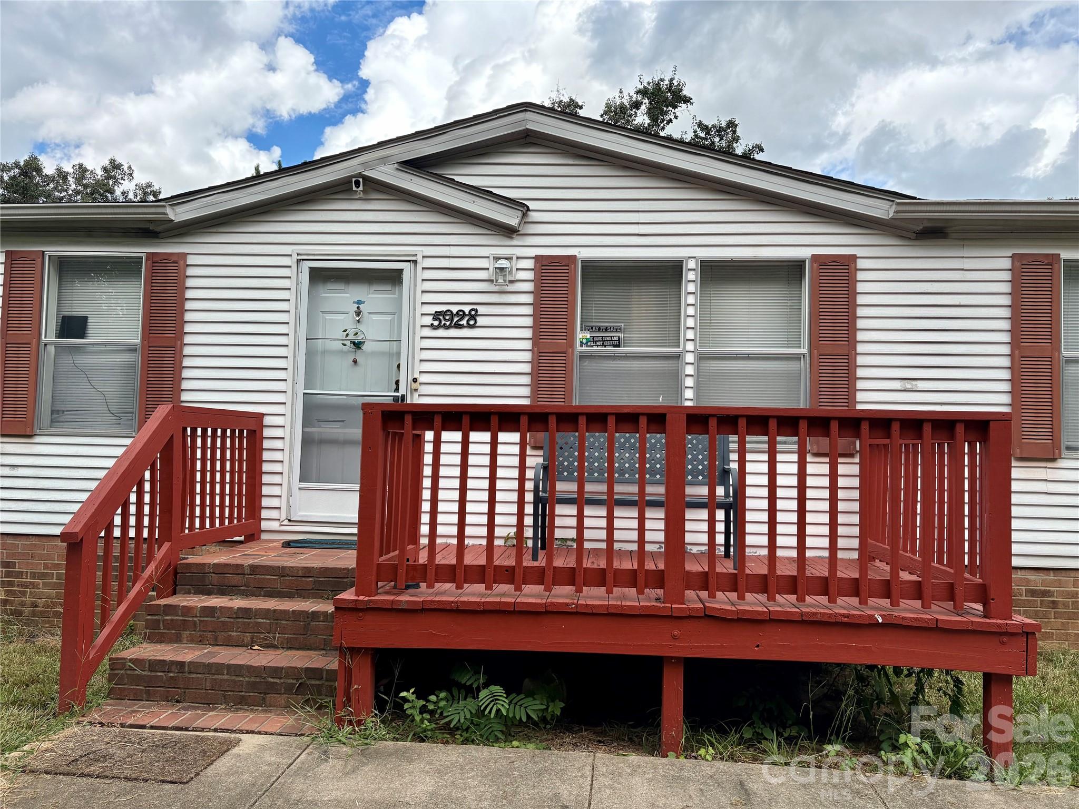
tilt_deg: +4.6
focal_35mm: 26
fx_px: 810
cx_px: 540
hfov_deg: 67.3
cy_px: 404
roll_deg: -0.8
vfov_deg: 53.1
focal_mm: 5.96
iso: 64
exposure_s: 1/2283
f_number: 1.6
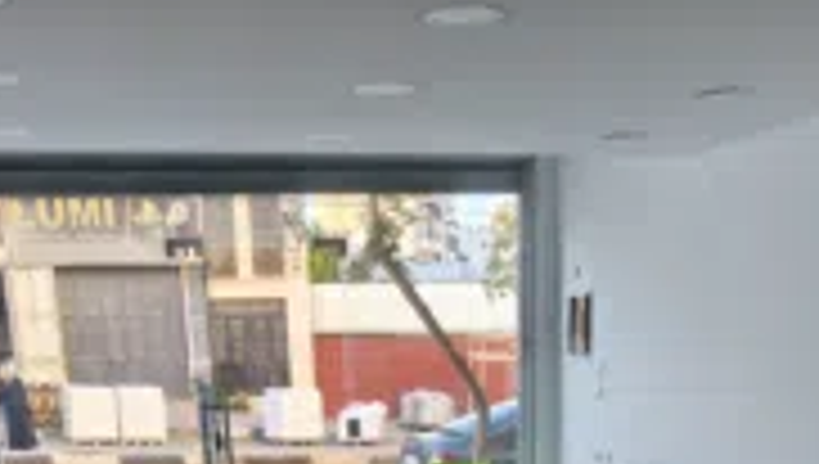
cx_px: 423
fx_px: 1196
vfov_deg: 17.2
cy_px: 874
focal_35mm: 55
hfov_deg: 37.8
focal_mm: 6.18
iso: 320
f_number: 1.65
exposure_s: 1/50
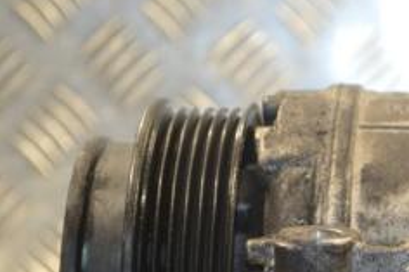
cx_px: 490
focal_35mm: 183
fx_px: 2078
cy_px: 286
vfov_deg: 7.5
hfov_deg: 11.0
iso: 640
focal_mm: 48
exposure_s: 1/60
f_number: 5.3
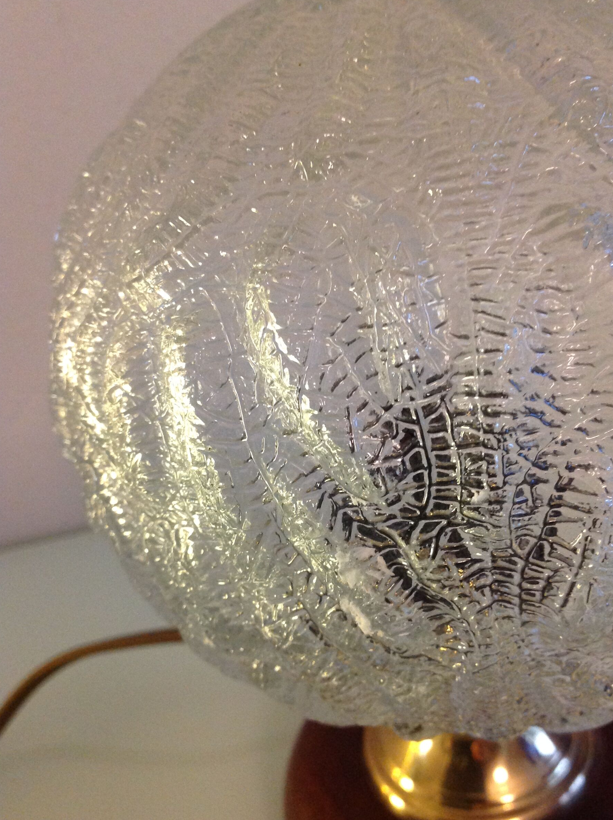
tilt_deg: -27.2
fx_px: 900
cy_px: 414
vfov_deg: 49.0
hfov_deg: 37.6
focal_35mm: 38
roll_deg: +10.4
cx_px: 329
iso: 250
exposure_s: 1/17
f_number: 2.4
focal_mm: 4.28
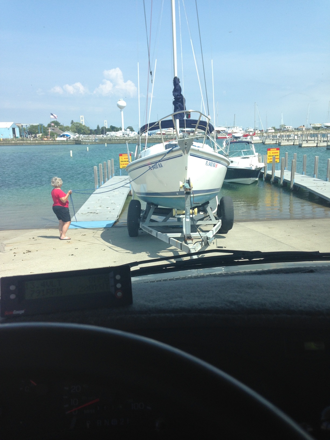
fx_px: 419
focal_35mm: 33
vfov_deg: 55.4
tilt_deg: -13.3
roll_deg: +1.3
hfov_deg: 42.9
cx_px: 165
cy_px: 220
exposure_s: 1/786
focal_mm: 4.12
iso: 50
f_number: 2.4
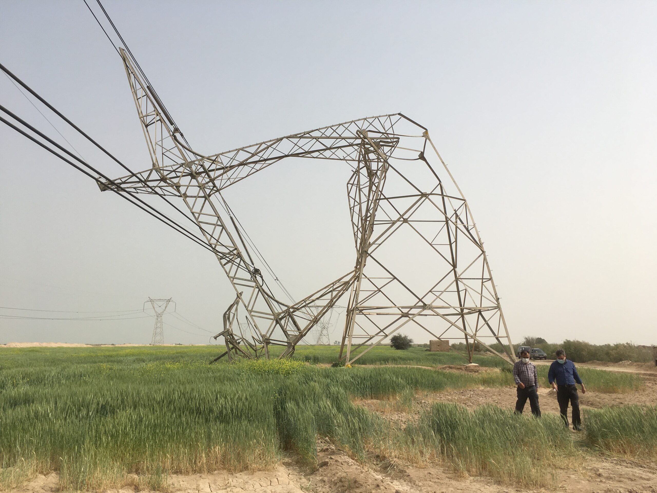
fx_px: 550
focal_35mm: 29
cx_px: 328
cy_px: 246
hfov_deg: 61.7
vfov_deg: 48.2
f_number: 2.2
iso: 25
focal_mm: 4.15
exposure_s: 1/2747
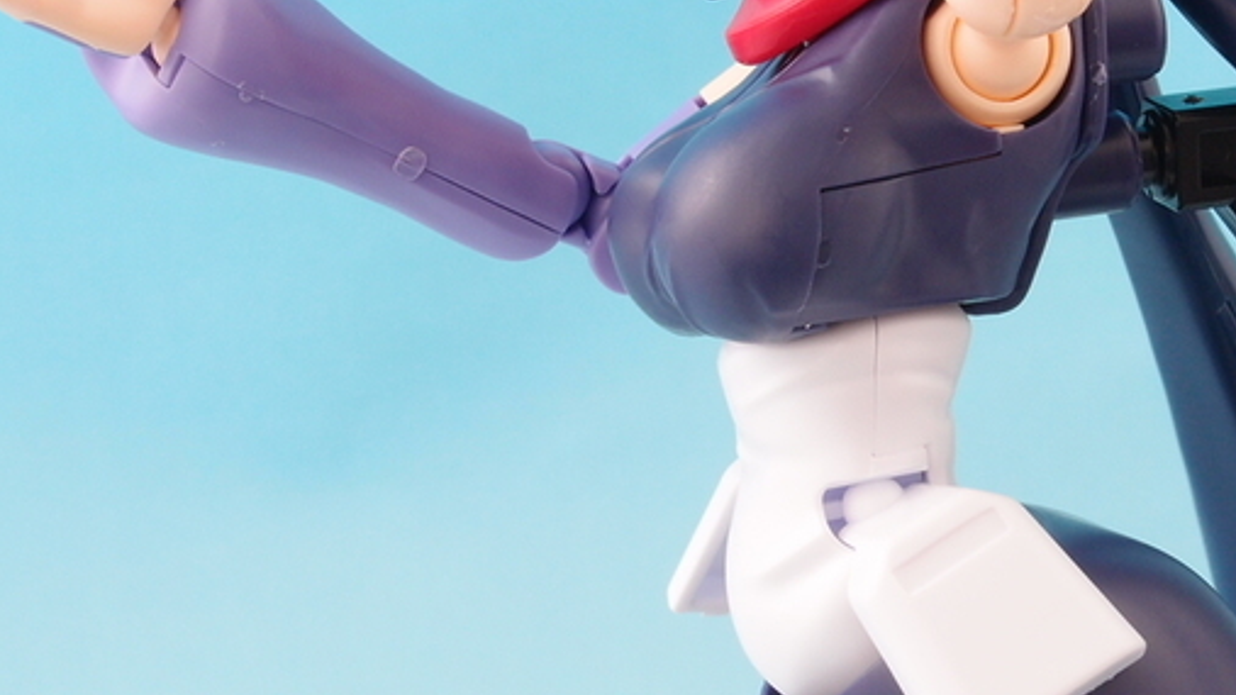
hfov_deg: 24.6
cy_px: 434
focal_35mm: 86
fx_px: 2818
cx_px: 819
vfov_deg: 14.0
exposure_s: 1
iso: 100
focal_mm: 10.83
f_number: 8
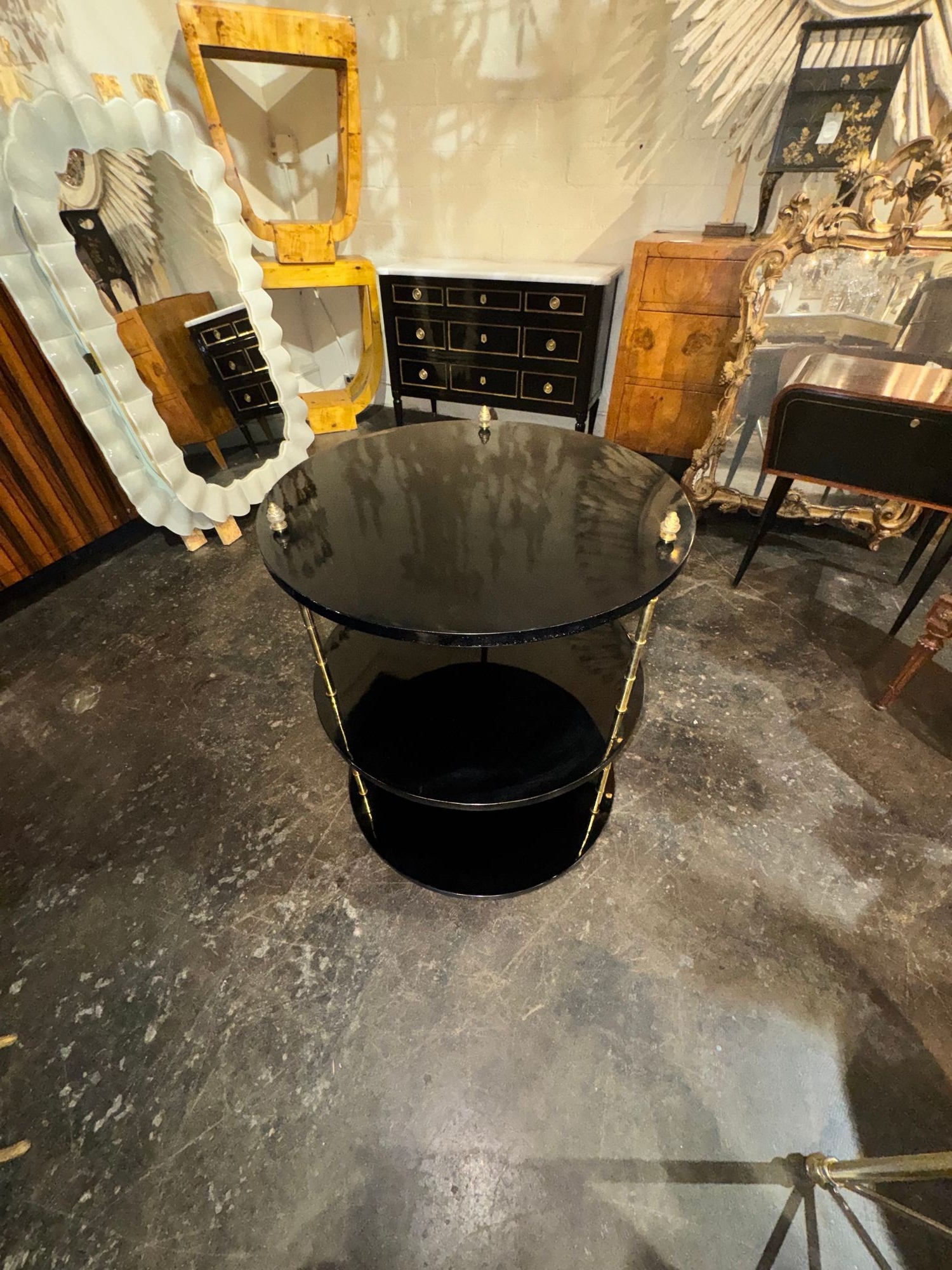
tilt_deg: -42.4
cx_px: 476
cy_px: 635
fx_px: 513
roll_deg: +2.1
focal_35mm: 14
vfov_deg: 102.1
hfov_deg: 85.7
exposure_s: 1/40
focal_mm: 2.22
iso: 250
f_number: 2.2
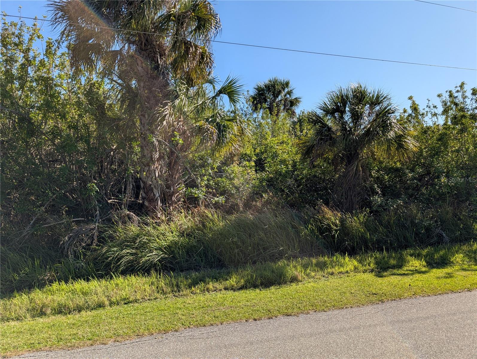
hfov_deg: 71.5
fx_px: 331
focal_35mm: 24
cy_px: 180
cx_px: 238
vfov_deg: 56.9
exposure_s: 1/1058
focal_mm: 6.9
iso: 22
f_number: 1.68
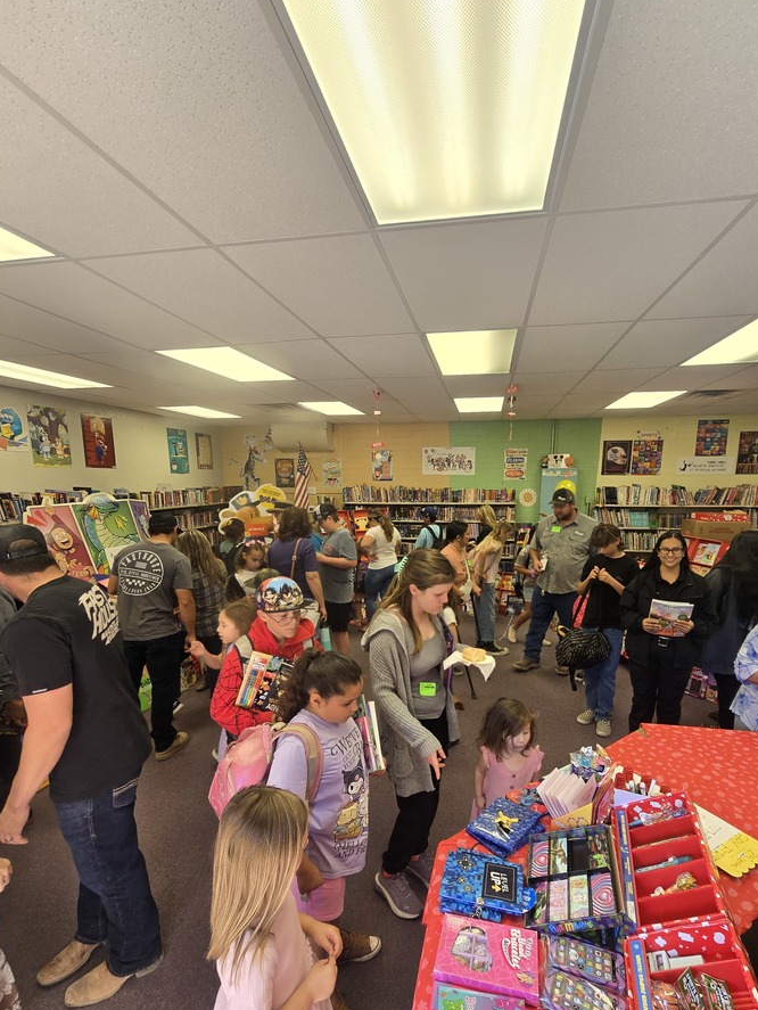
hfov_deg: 81.6
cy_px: 569
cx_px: 410
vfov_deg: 97.6
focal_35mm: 15
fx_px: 438
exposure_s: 1/60
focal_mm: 2.2
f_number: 2.2
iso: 50
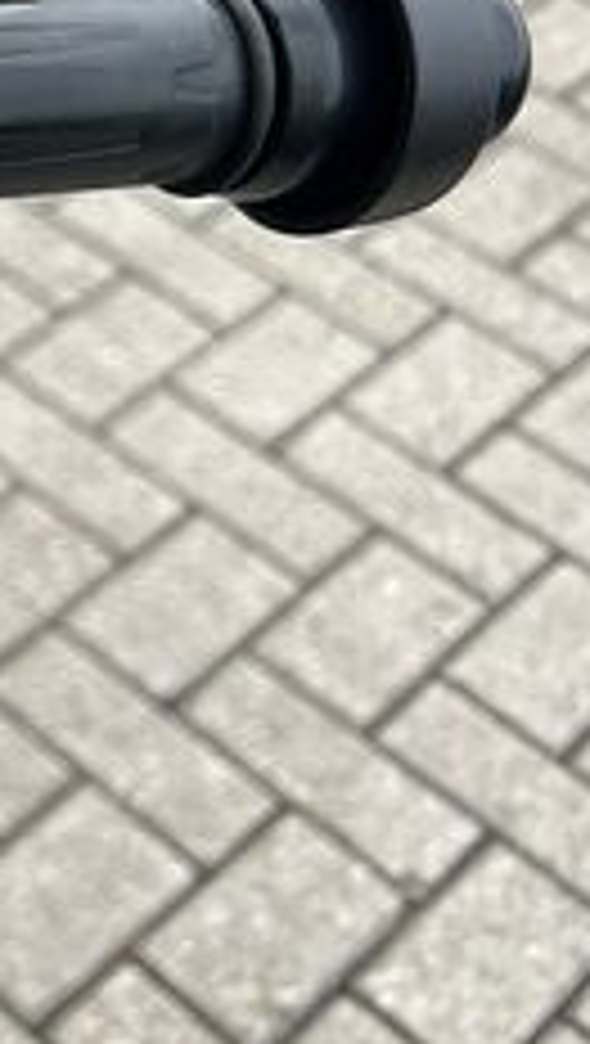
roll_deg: -2.9
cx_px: -833
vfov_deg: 26.7
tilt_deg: -42.2
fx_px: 2163
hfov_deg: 12.3
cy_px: 220
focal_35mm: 78
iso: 50
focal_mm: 5.7
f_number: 1.5
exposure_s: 1/880
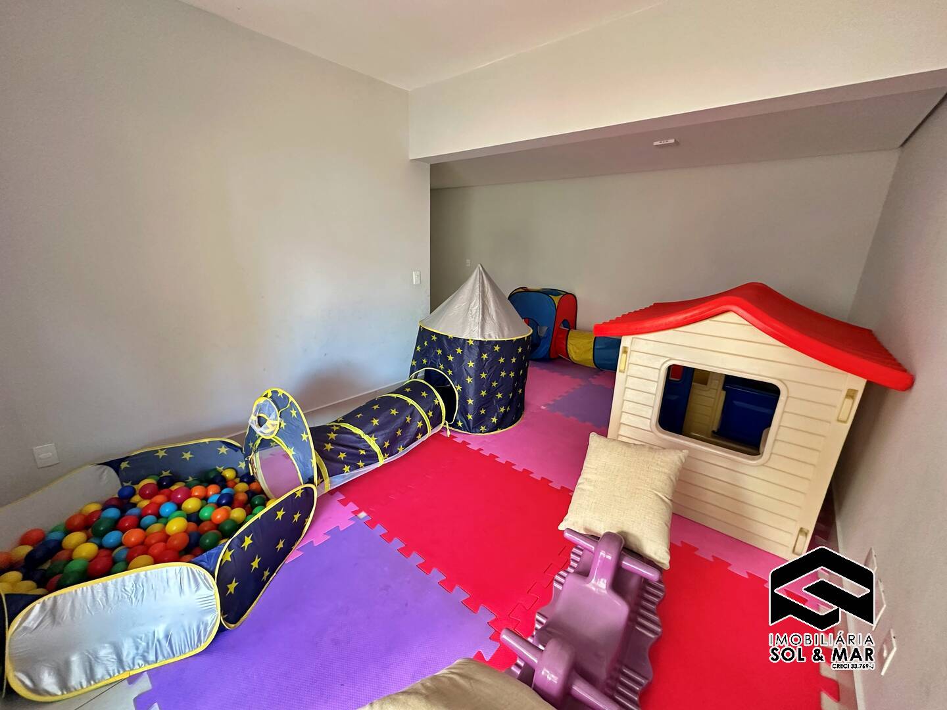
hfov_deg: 102.1
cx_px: 474
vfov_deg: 85.7
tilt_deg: -17.0
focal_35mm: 14
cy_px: 355
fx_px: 383
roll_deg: -2.0
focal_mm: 2.22
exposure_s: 1/60
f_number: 2.2
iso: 500
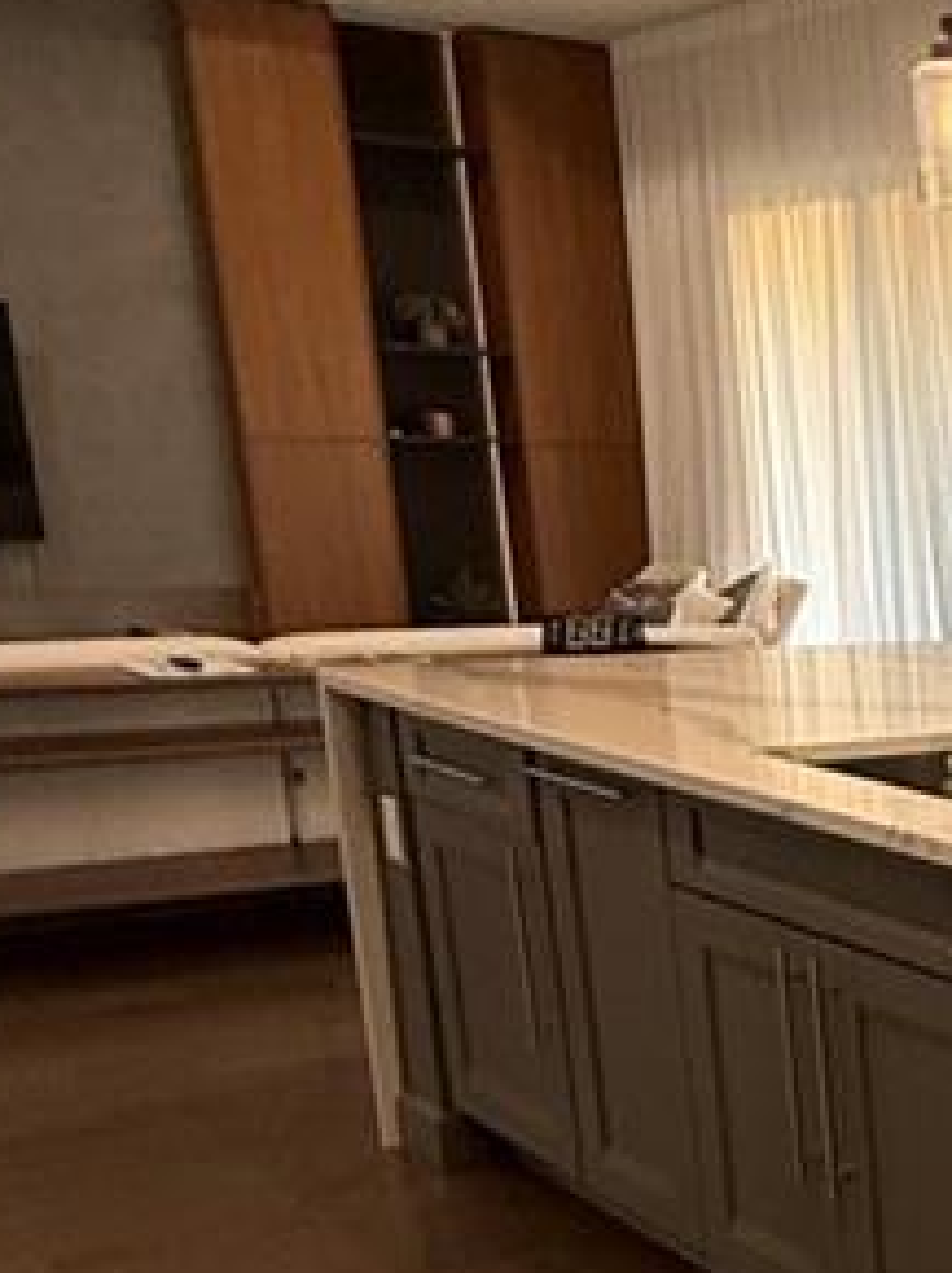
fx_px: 2130
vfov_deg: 32.2
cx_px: 1632
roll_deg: -1.7
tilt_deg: -14.7
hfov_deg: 19.8
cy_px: 1058
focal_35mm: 58
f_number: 2.2
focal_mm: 2.22
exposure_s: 1/120
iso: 200
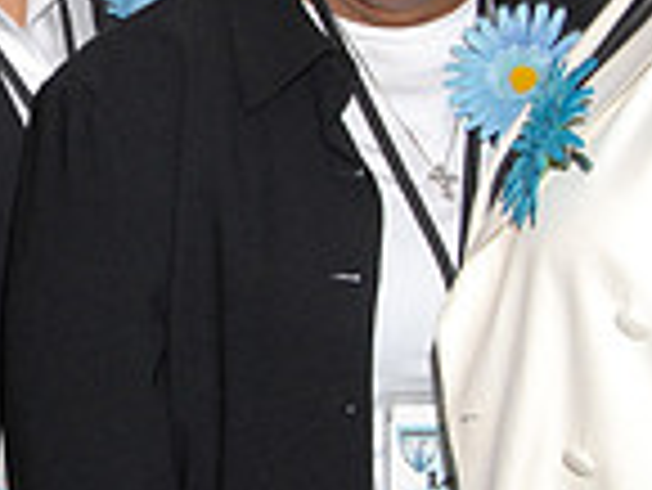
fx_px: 3921
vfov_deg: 7.1
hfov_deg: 9.4
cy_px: 144
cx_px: -40
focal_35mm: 208
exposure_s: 1/30
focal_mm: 36
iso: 400
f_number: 7.1
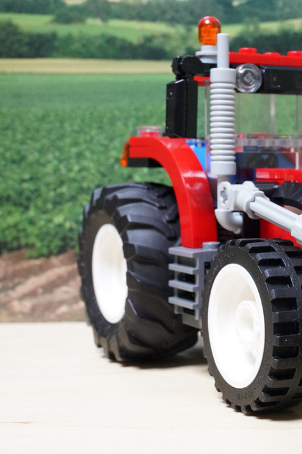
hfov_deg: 16.7
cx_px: 333
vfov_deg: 25.7
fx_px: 994
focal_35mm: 79
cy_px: 230
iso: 6400
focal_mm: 47
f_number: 16
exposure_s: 1/15
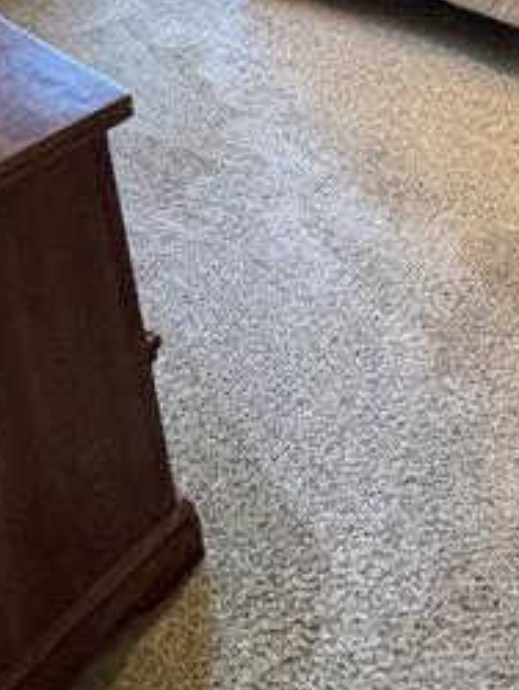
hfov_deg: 30.0
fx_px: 858
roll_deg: +3.3
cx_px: 580
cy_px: -224
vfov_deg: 32.2
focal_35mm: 43
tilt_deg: -12.9
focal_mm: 2.22
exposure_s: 1/60
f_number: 2.2
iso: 640
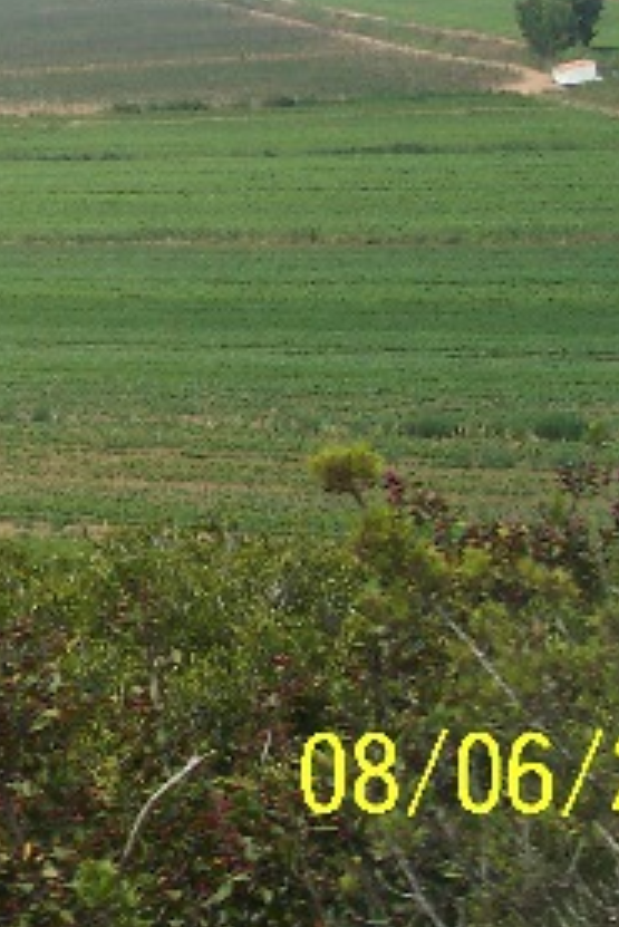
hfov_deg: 11.4
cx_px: -388
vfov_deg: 17.6
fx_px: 2936
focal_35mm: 114
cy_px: 20
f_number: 4.8
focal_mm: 8
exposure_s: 1/700
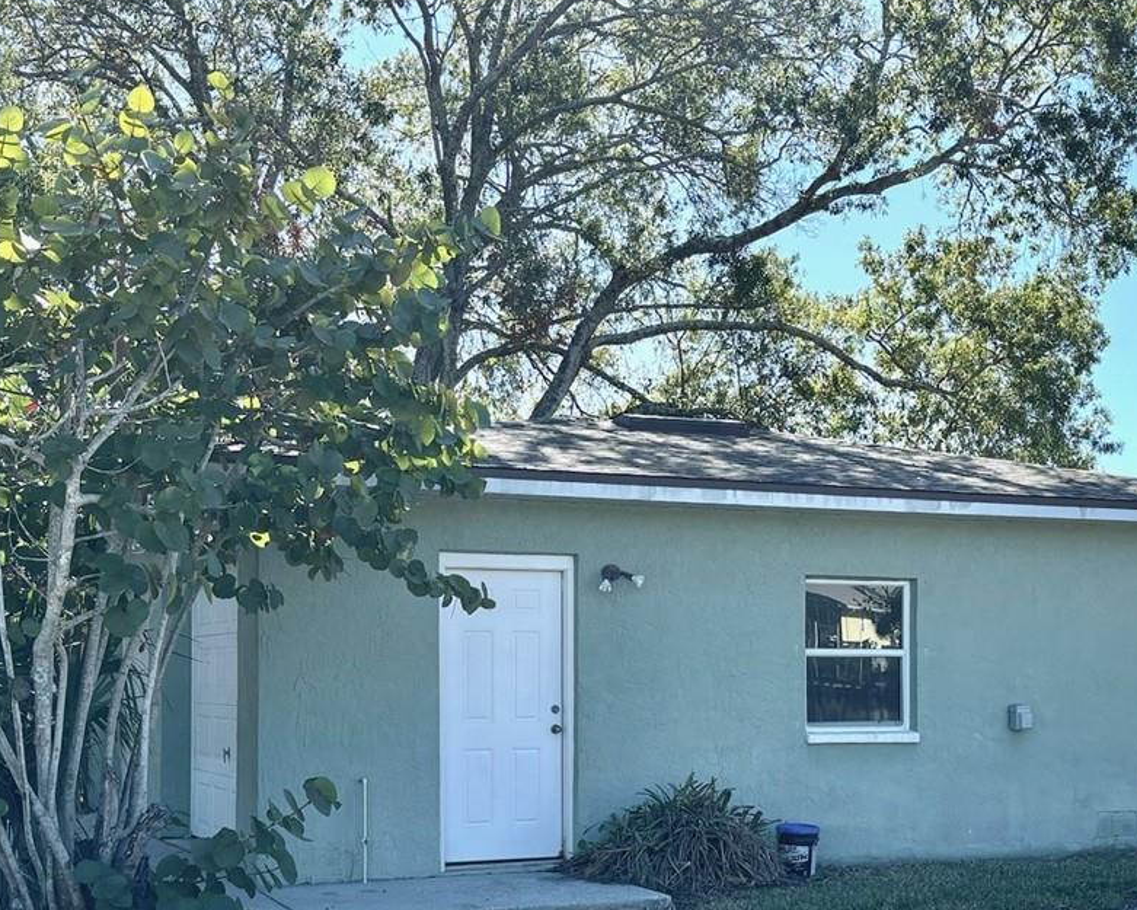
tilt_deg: +0.6
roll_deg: -0.1
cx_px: 598
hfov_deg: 36.0
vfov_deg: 28.8
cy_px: 642
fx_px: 1750
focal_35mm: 52
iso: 50
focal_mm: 5.96
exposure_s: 1/1248
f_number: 1.6
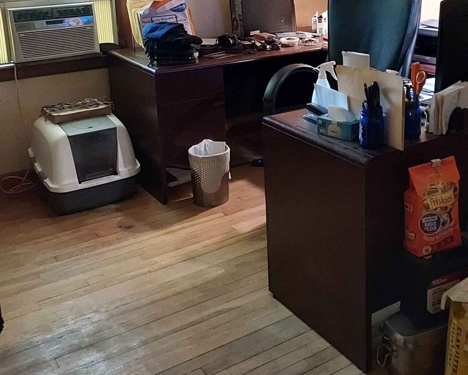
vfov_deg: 33.1
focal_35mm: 44
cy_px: 73
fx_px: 609
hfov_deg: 41.5
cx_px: 312
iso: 800
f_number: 1.8
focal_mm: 4.6
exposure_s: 1/24
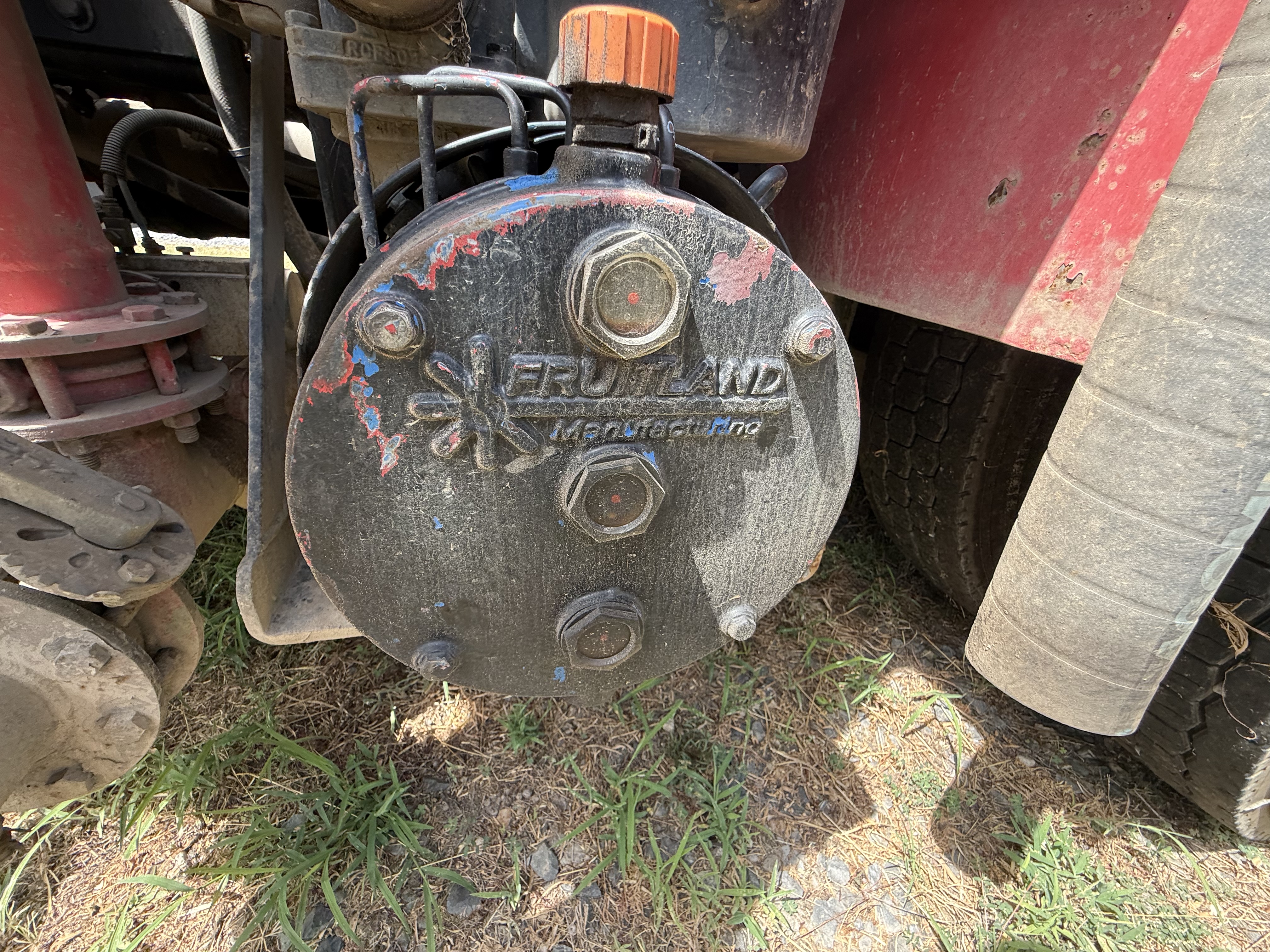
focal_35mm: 14
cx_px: 635
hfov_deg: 102.1
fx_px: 514
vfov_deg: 85.7
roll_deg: -5.4
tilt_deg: -26.4
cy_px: 476
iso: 64
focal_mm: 2.22
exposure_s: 1/258
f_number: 2.2
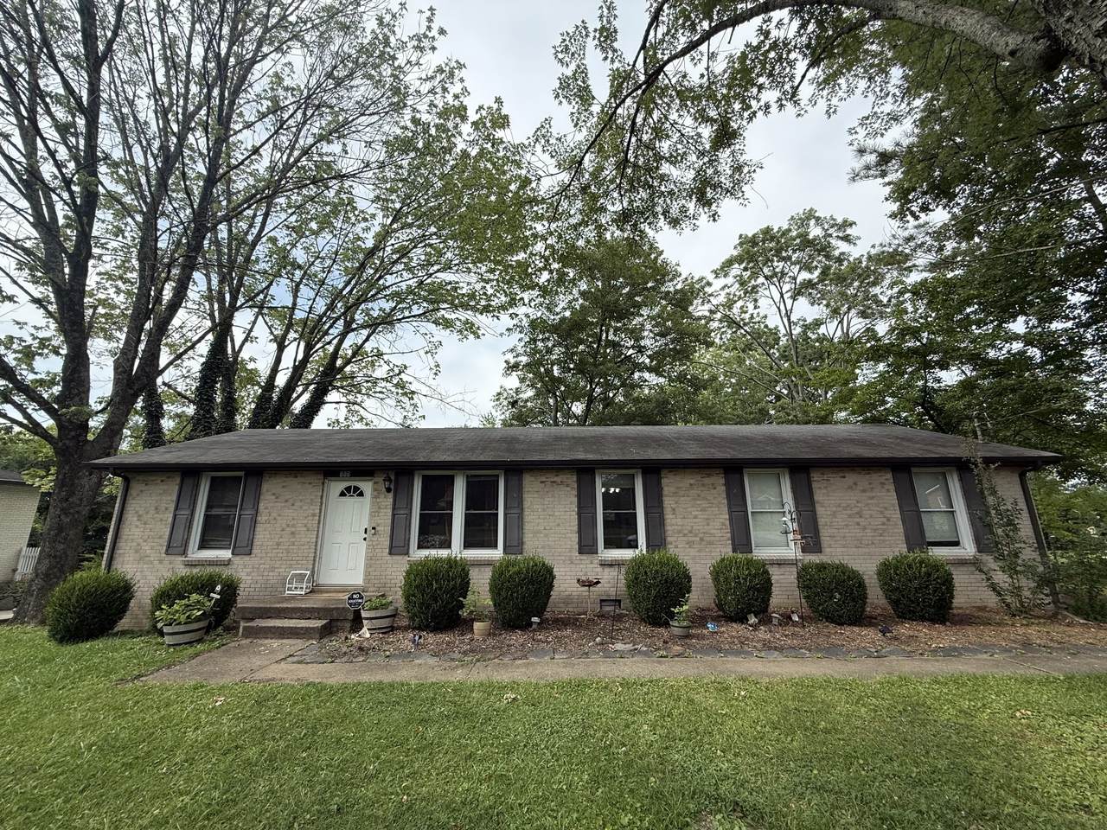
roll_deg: +1.1
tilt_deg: +16.2
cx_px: 554
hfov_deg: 102.1
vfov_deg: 85.7
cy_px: 415
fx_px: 448
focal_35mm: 14
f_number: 2.2
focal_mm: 2.22
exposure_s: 1/1145
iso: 64
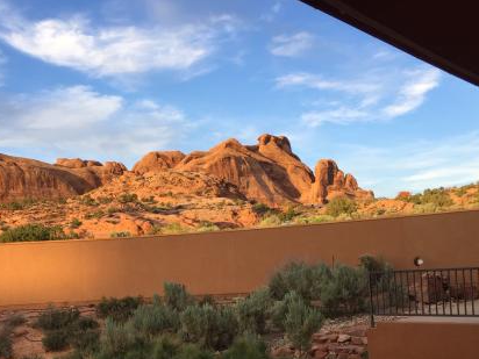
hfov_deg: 41.7
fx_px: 623
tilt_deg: +1.1
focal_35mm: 45
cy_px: 259
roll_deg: +3.7
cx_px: 172
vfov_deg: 31.7
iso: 32
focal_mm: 4.15
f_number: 2.2
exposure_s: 1/202
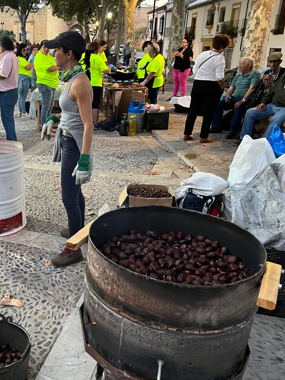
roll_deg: +0.5
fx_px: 384
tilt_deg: -21.8
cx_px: 30
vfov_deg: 52.6
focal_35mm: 35
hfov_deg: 38.0
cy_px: 189
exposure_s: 1/50
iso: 400
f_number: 1.5
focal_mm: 5.7
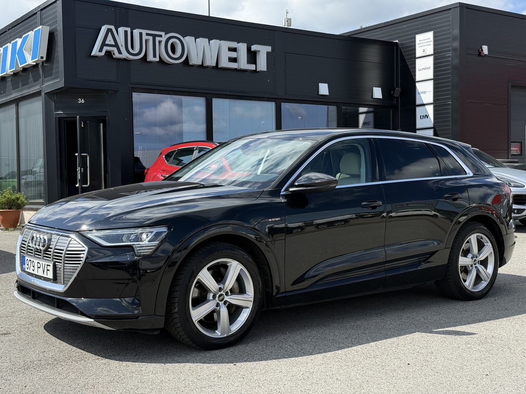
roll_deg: +0.6
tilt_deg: -1.2
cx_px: 263
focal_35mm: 48
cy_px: 197
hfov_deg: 39.7
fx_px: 729
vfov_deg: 30.3
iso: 100
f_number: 1.78
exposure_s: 1/4587
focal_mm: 6.76
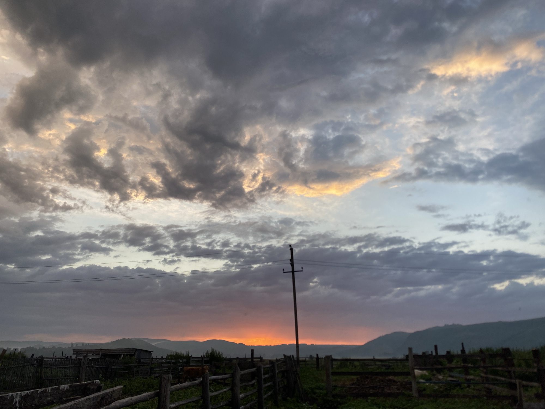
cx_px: 272
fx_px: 409
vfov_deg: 53.1
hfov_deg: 67.3
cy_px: 204
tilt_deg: +18.5
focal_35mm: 26
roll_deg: +0.7
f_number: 1.8
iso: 32
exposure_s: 1/316
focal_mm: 4.25
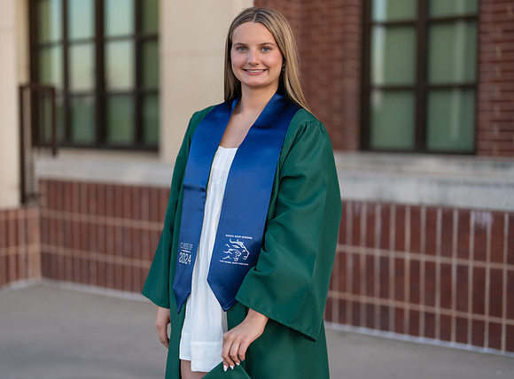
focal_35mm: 57
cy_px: 185
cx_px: 223
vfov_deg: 25.5
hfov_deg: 34.0
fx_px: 840
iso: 100
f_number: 1.2
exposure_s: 1/320
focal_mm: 50
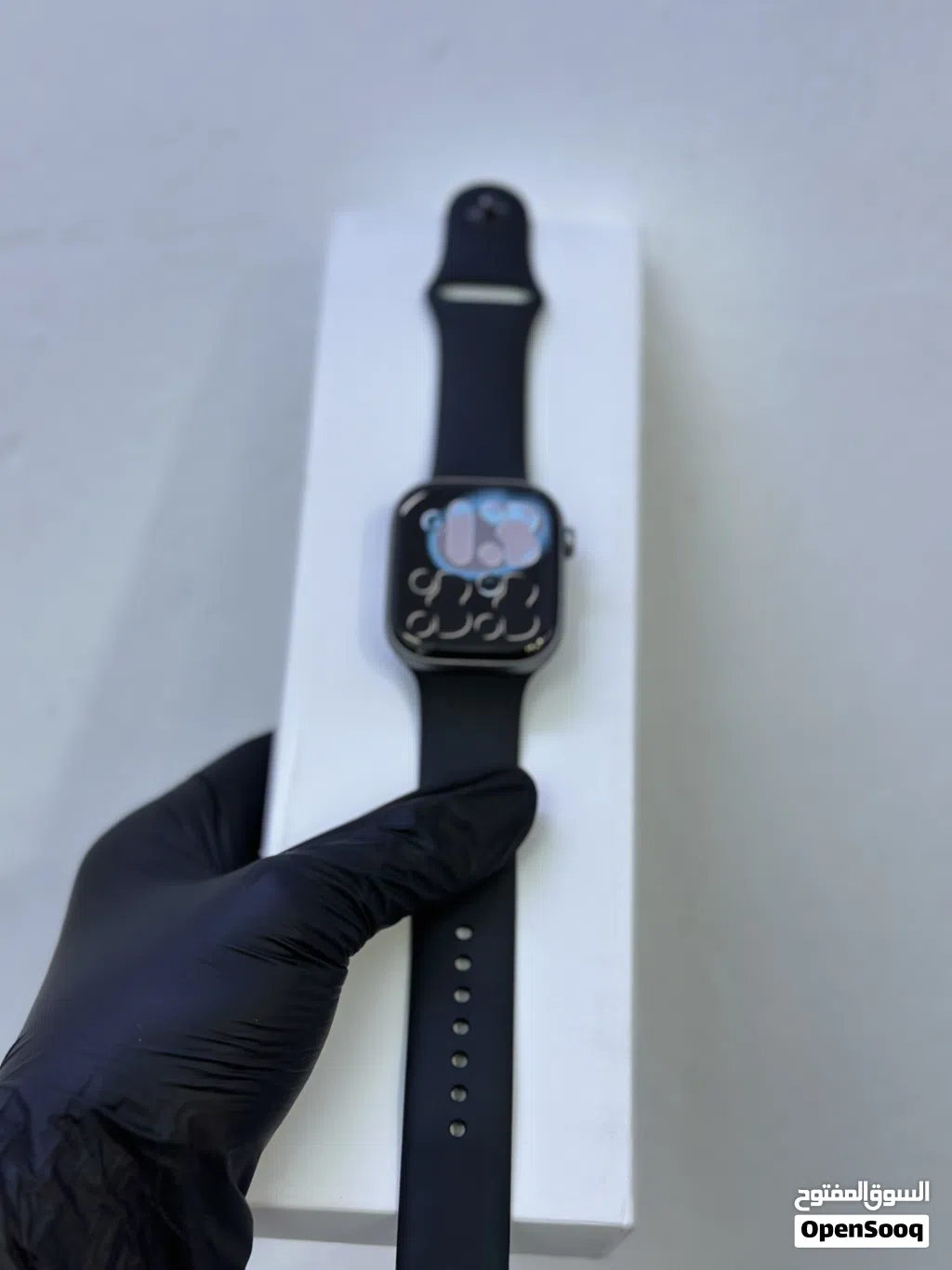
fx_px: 1760
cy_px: 635
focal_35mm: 48
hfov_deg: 30.3
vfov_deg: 39.7
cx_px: 476
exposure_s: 1/100
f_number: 1.78
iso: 100
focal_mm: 6.86
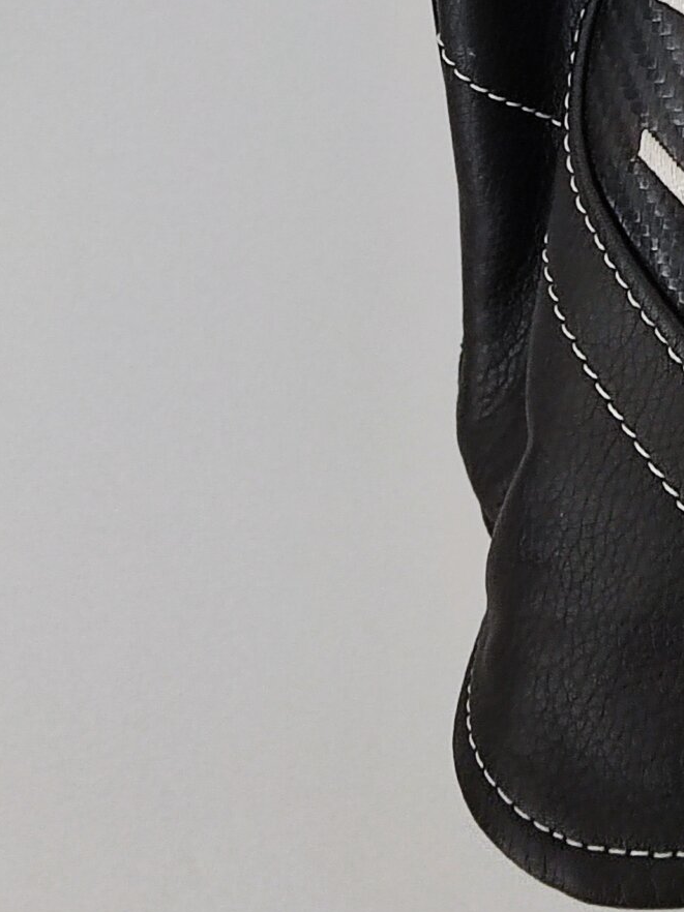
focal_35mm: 90
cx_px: 692
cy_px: -183
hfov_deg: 16.1
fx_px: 2372
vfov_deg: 20.4
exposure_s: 1/33
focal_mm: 4.71
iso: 986
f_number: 1.79
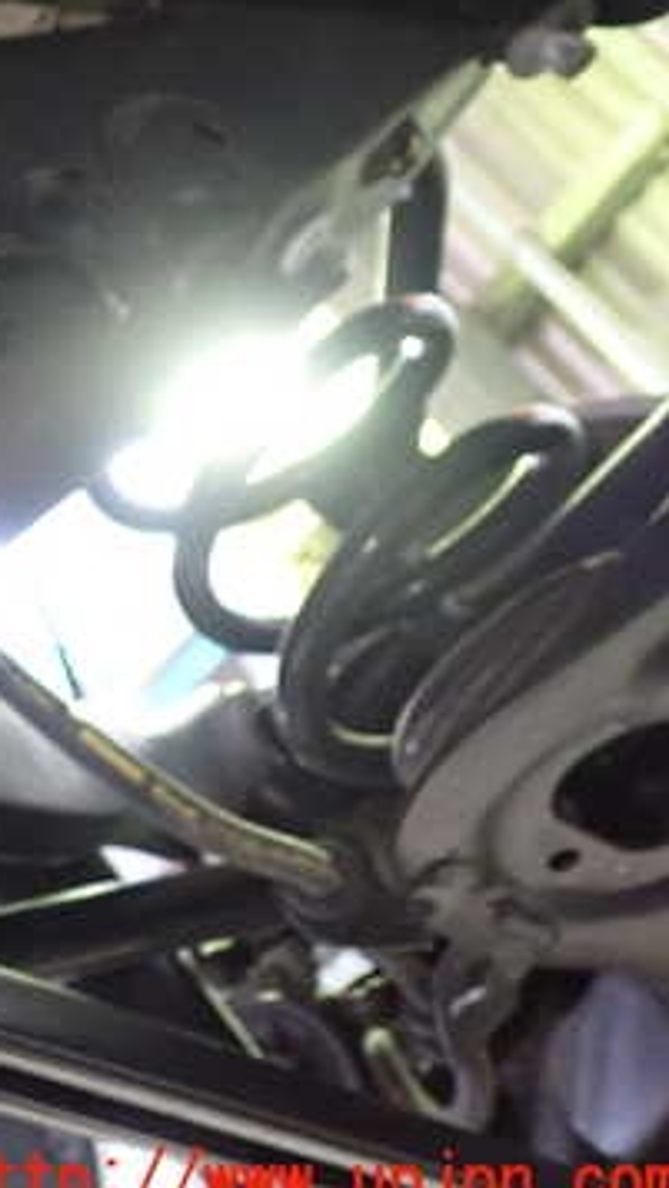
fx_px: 1733
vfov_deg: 37.7
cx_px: -300
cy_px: 476
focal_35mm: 55
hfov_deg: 19.4
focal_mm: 5.4
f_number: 2.3
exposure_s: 1/20
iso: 800
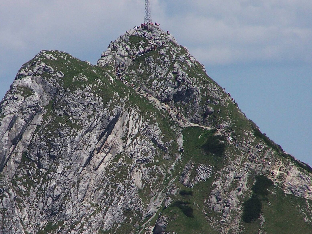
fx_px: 5633
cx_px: 99
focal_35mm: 625
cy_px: 144
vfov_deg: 2.4
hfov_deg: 3.2
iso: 80
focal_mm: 63
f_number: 5
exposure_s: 1/800
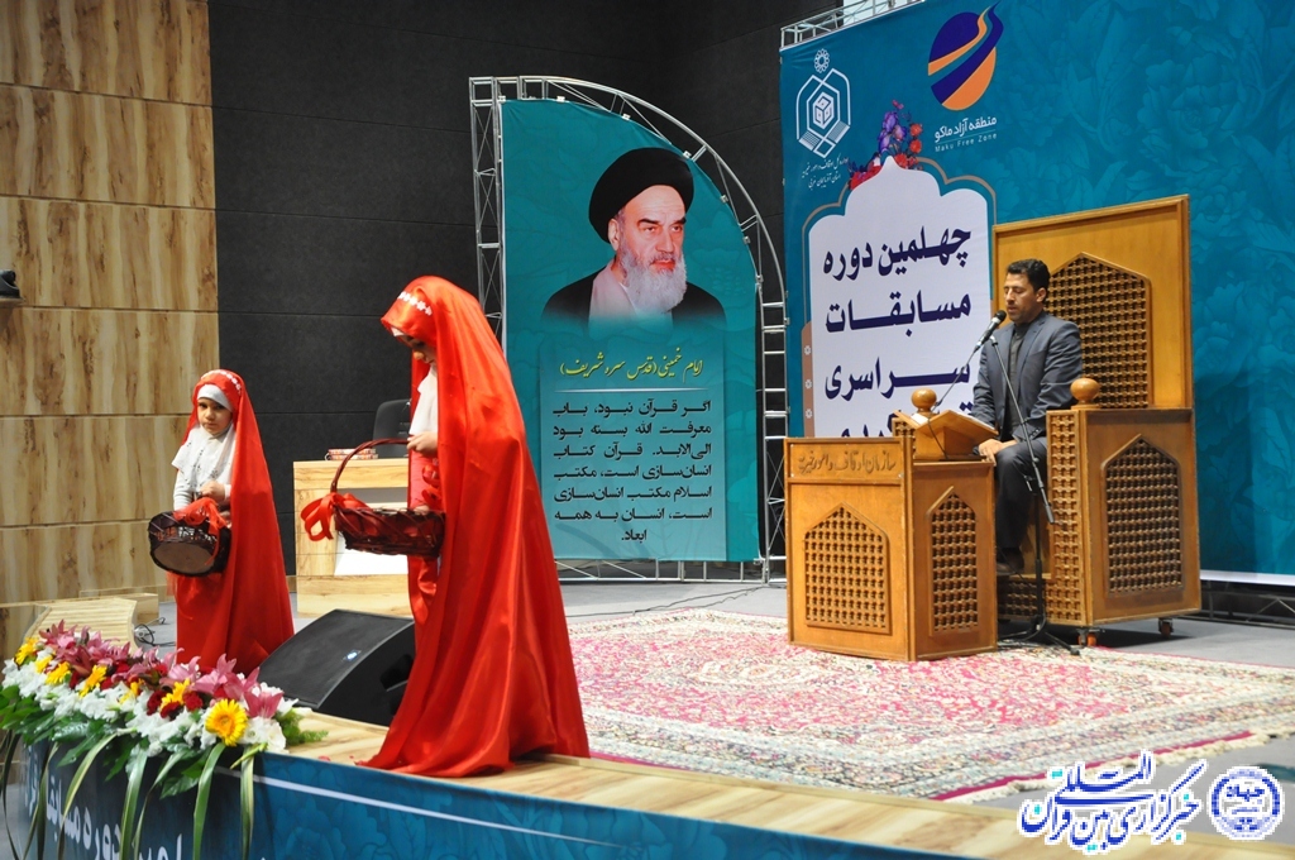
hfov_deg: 38.9
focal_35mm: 51
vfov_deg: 26.4
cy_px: 430
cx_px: 648
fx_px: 1832
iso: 1600
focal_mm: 34
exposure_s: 1/50
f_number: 7.1
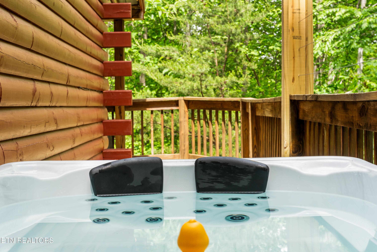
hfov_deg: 32.9
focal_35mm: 61
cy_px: 126
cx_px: 188
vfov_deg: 22.3
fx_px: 639
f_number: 10
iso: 100
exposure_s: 1/15
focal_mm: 61
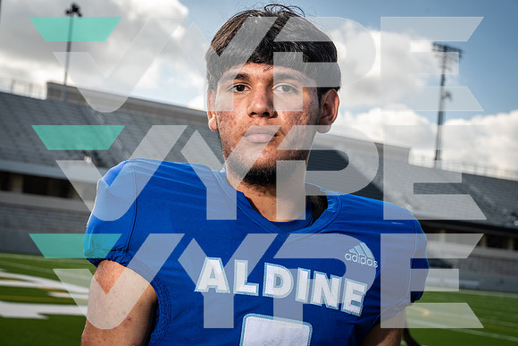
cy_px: 173
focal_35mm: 63
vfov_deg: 21.6
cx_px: 259
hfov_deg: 31.9
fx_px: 907
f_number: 8
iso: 125
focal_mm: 63
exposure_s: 1/250
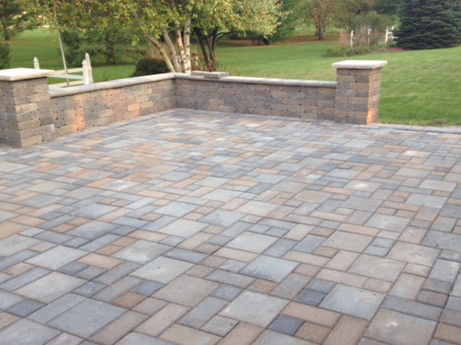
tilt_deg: -18.6
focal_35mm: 41
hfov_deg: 45.6
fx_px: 546
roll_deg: +1.7
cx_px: 270
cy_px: 181
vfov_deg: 35.1
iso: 80
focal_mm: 4.12
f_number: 2.4
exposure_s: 1/120
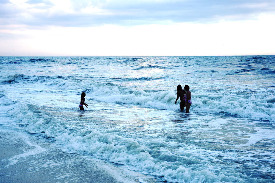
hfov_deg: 42.7
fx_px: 352
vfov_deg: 29.2
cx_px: 138
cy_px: 92
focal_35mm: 46
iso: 100
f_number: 5.6
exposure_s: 1/100
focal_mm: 46.1
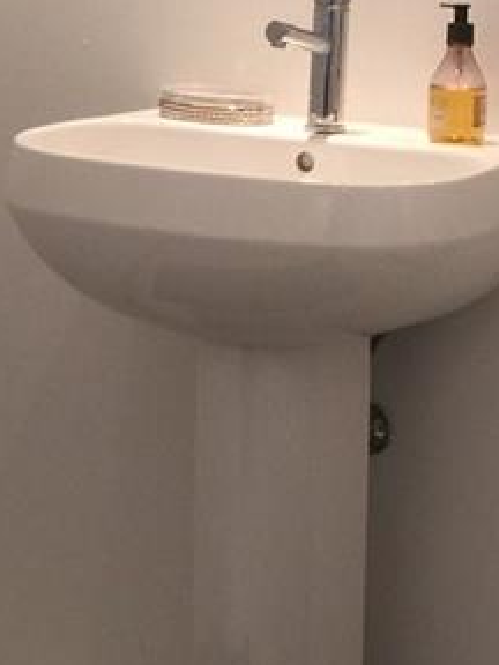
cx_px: 291
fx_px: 2326
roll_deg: -3.1
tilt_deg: -8.6
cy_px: 254
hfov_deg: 12.2
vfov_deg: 16.3
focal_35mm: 121
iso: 50
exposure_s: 1/30
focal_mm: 4.15
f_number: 2.2
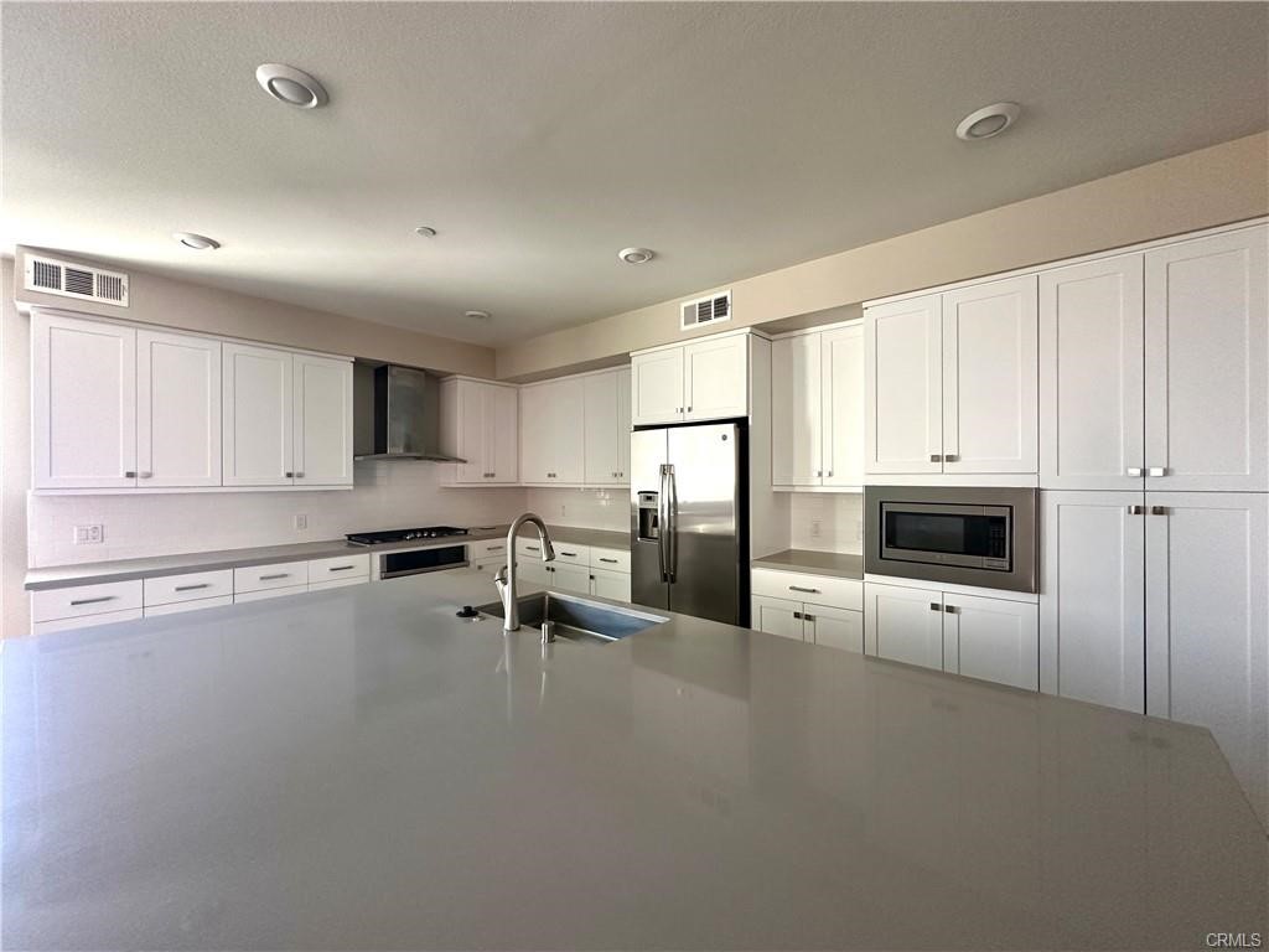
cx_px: 634
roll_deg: -0.4
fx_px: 513
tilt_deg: +0.1
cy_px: 476
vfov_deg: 85.7
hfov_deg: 102.1
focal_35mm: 14
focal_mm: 2.22
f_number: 2.2
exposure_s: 1/99
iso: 250
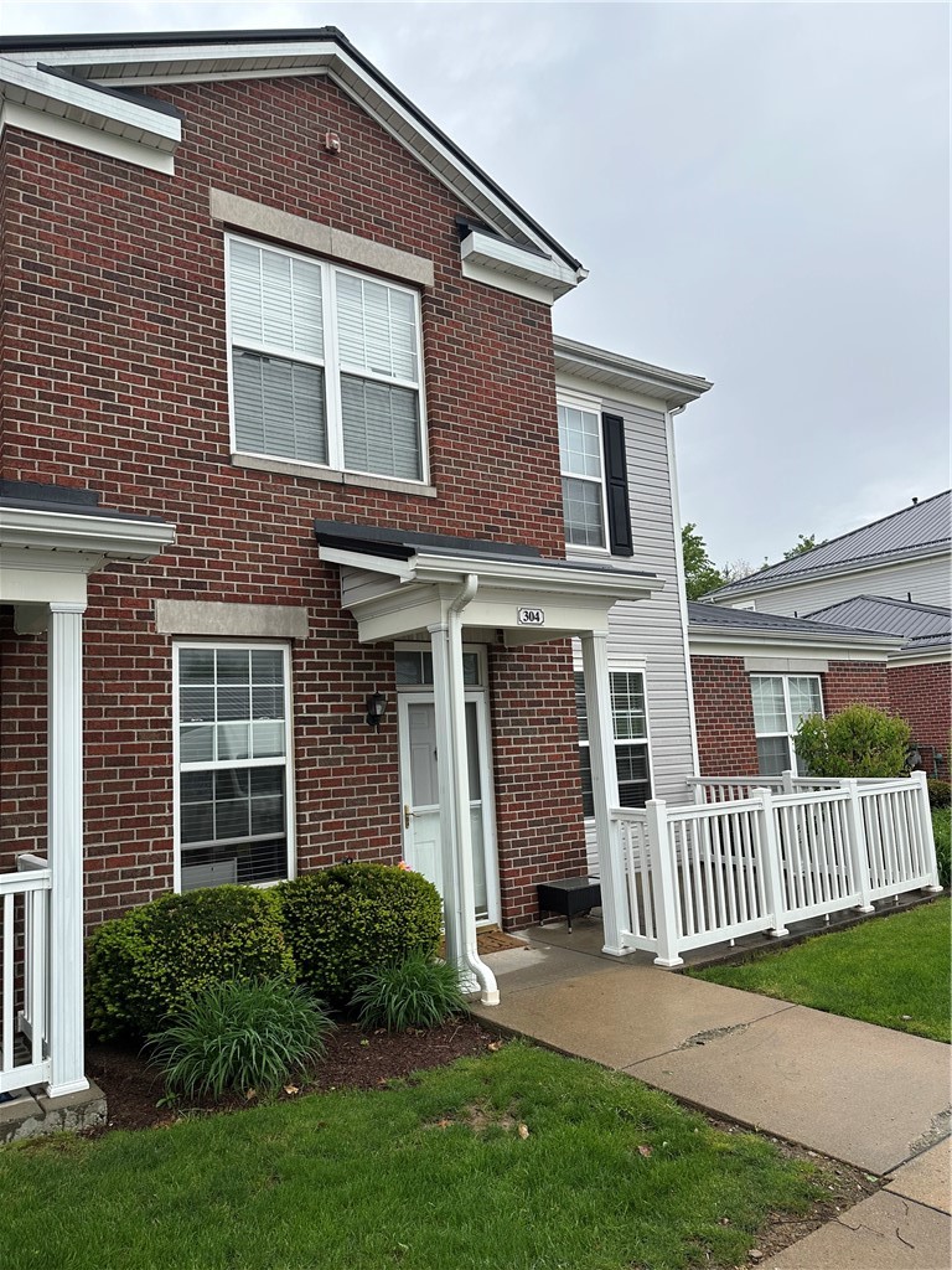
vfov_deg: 71.6
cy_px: 635
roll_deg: +2.1
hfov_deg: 56.8
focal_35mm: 24
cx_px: 476
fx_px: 880
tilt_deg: +8.2
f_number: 1.78
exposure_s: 1/918
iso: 80
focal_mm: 6.86
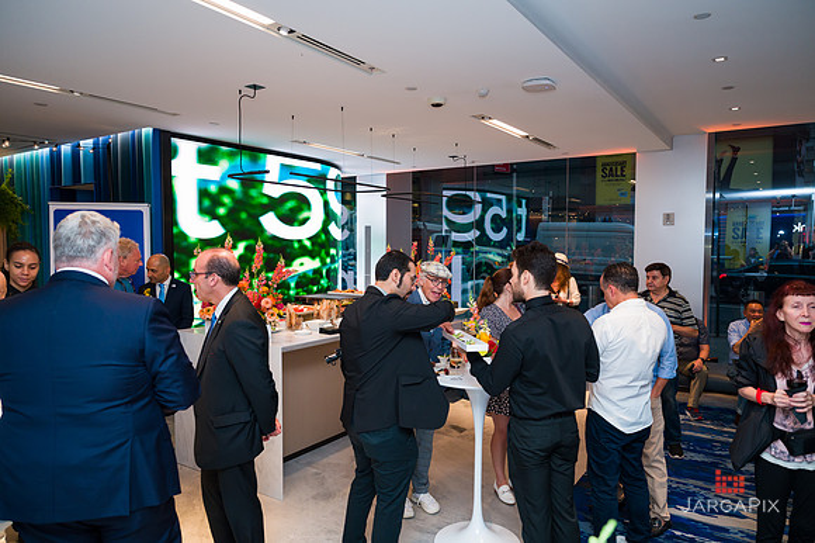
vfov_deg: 52.6
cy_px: 272
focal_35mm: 24
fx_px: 549
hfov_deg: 73.2
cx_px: 408
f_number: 3.2
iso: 800
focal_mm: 24
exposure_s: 1/160
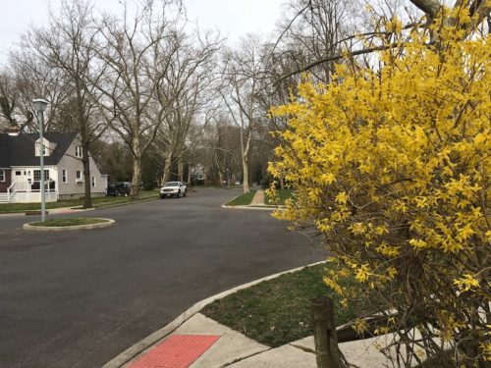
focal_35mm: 29
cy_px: 184
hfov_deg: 61.7
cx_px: 246
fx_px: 411
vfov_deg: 48.2
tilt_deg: +0.2
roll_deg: +1.6
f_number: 2.2
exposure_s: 1/591
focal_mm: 4.15
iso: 25
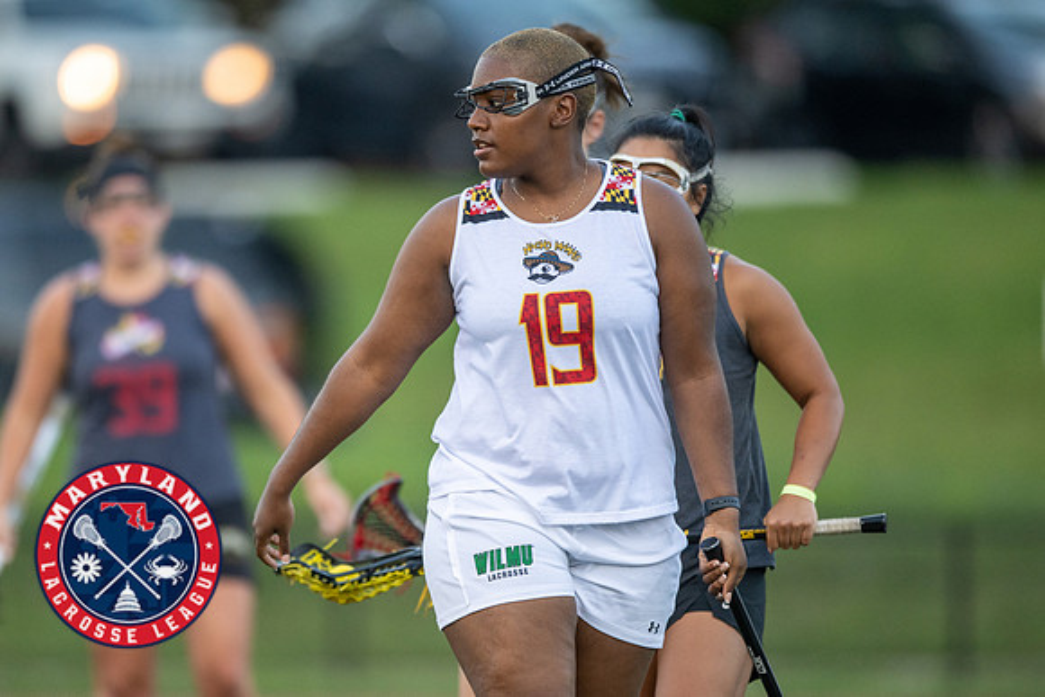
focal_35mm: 544
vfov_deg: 2.5
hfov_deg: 3.8
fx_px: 15808
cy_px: 386
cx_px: 432
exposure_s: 1/1250
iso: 900
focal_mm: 400
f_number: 2.8
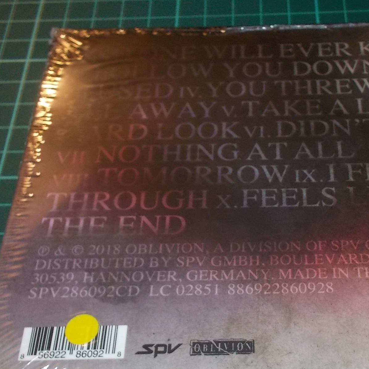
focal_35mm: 49
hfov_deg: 34.1
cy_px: 245
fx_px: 591
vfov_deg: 34.4
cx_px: 267
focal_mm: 4.1
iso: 200
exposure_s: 1/30
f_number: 3.3
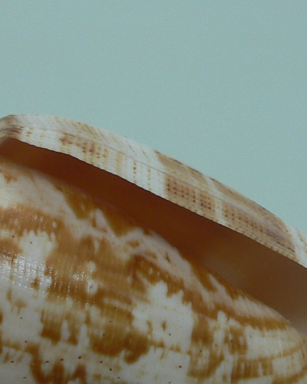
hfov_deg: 17.3
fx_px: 1011
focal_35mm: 89
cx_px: 142
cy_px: 324
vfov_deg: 21.2
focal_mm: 4.6
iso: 80
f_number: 2.8
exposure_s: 1/60
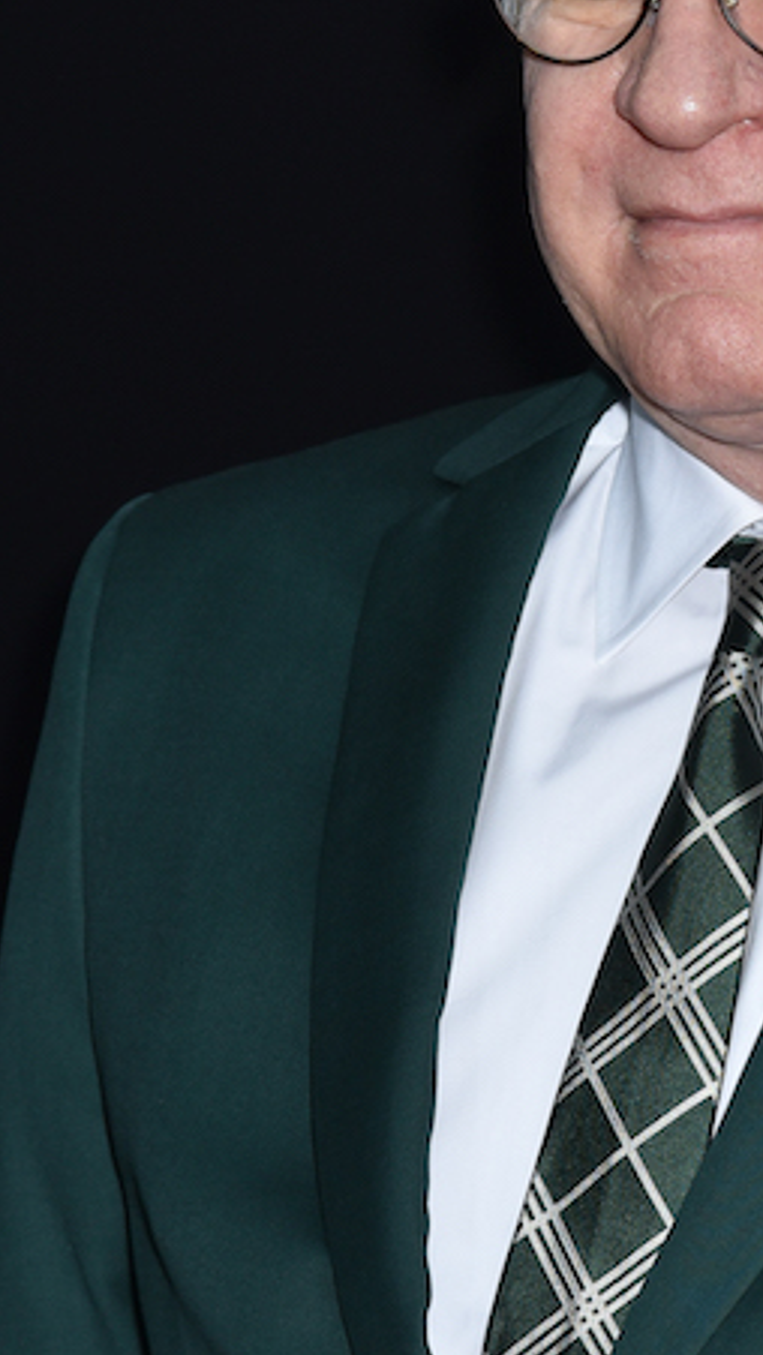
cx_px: 688
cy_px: 521
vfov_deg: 6.9
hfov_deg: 3.9
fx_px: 11211
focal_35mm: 312
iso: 400
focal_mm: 112
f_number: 6.3
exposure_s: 1/160
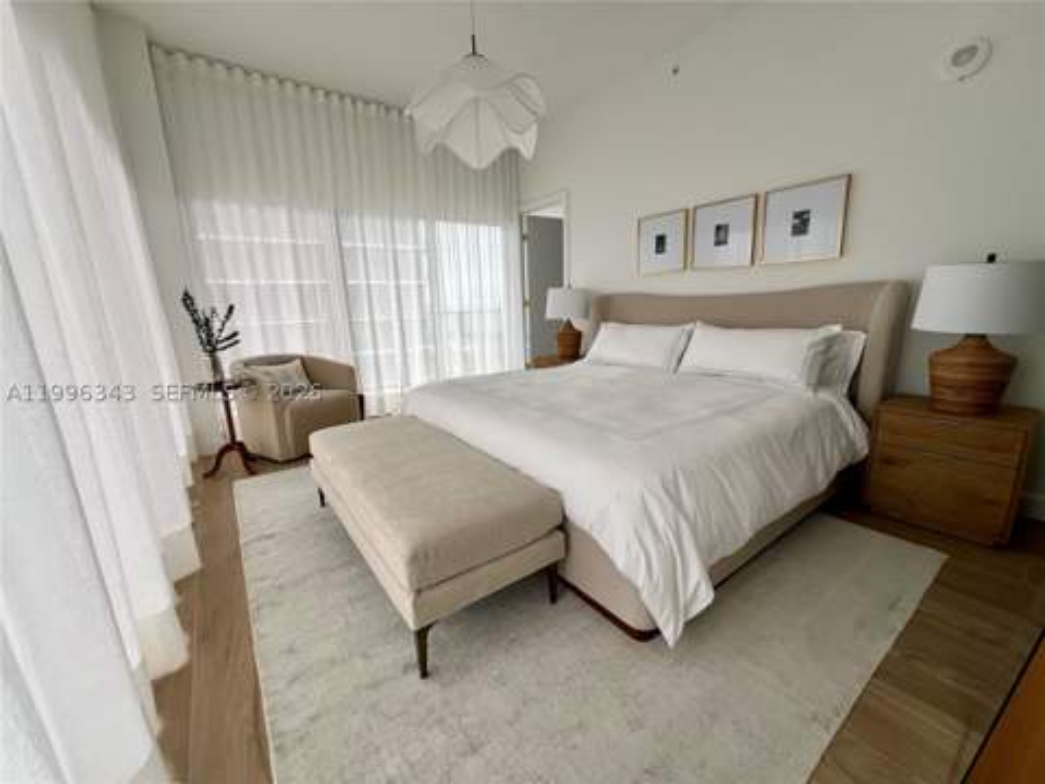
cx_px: 522
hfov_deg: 106.2
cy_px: 392
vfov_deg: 89.9
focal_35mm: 13
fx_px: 392
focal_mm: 1.57
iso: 32
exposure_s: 1/132
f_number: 1.8
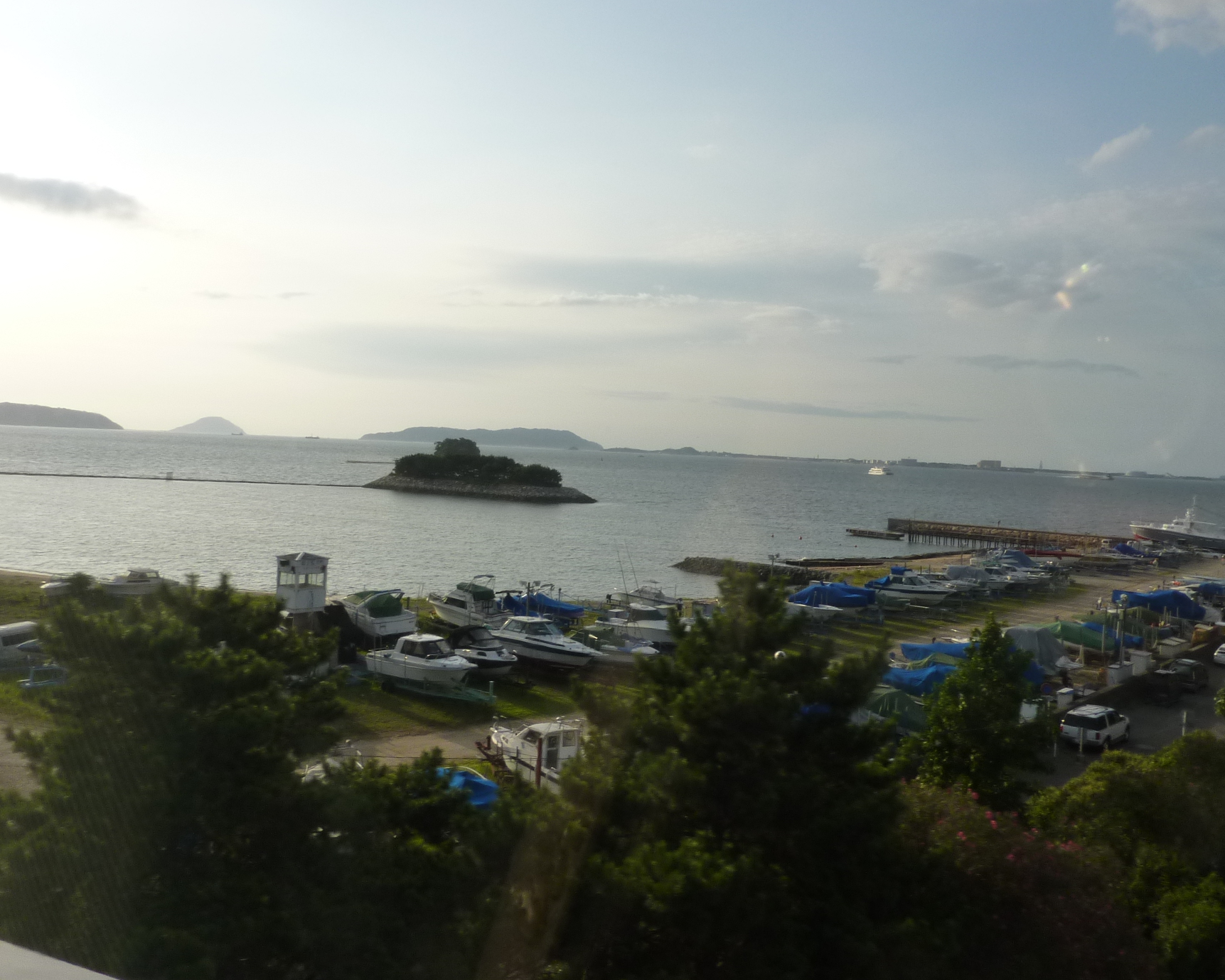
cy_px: 438
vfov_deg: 49.9
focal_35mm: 29
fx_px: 1052
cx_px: 632
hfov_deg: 60.4
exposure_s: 1/400
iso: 125
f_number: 5
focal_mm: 4.1
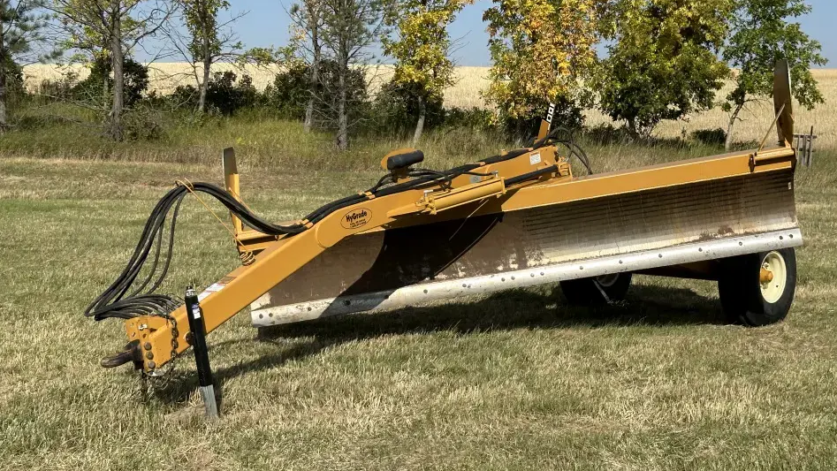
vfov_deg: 22.6
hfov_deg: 39.2
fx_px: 1176
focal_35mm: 53
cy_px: 247
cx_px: 423
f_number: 1.78
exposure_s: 1/5000
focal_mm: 6.86
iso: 64
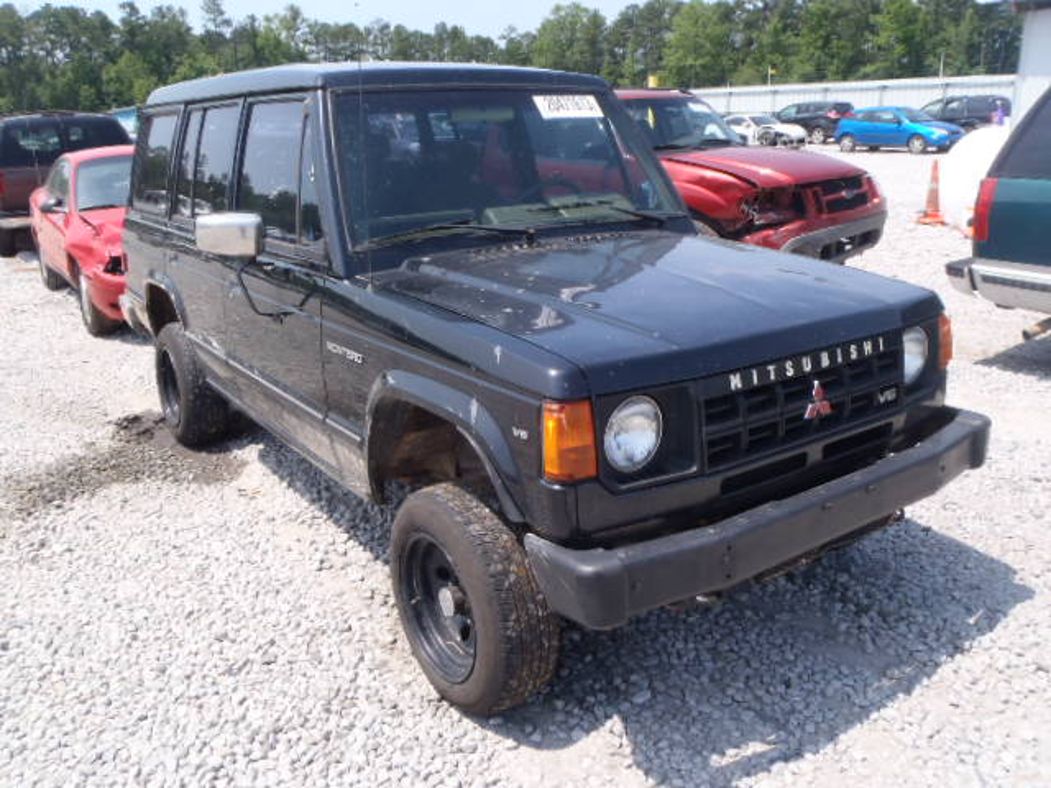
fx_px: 850
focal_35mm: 28
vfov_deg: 49.7
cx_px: 526
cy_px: 394
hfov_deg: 63.4
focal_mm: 5
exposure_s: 1/320
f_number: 4.5
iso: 80
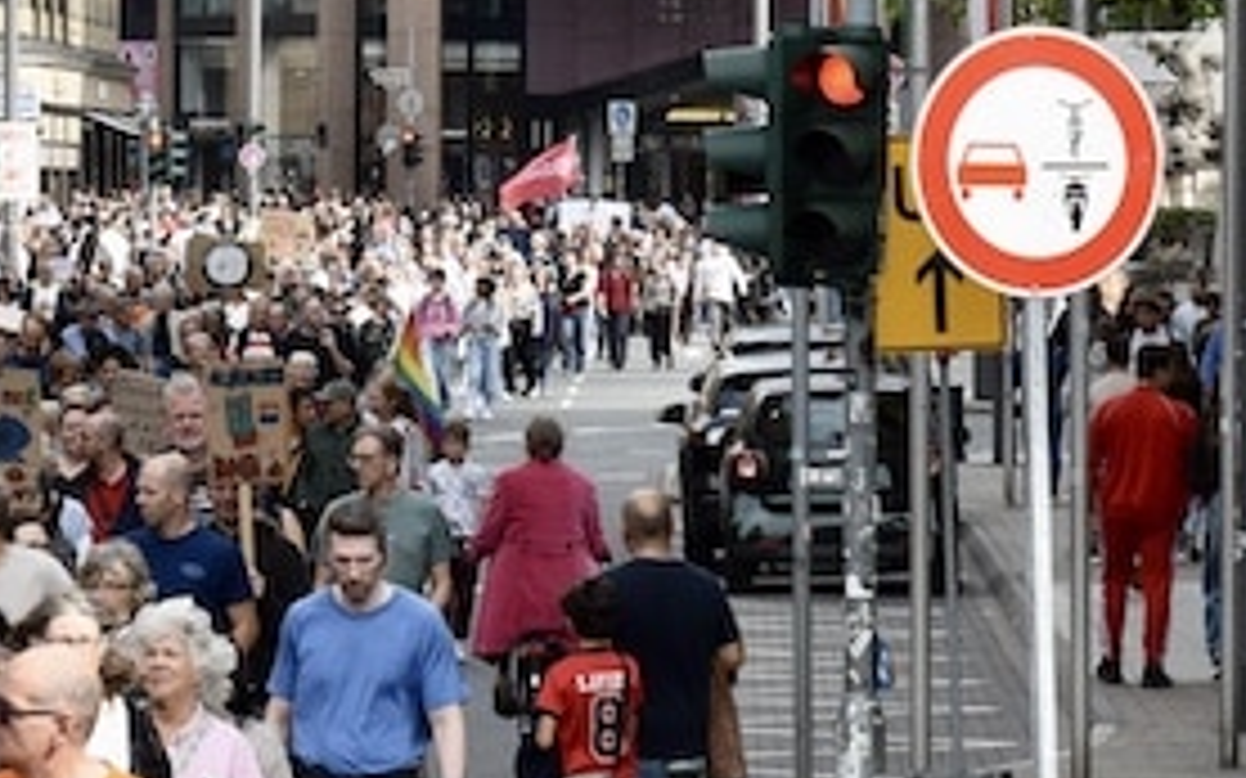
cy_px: -90
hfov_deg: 7.4
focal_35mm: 283
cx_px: 171
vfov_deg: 4.6
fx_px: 9608
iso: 500
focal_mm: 75
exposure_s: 1/400
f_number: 10
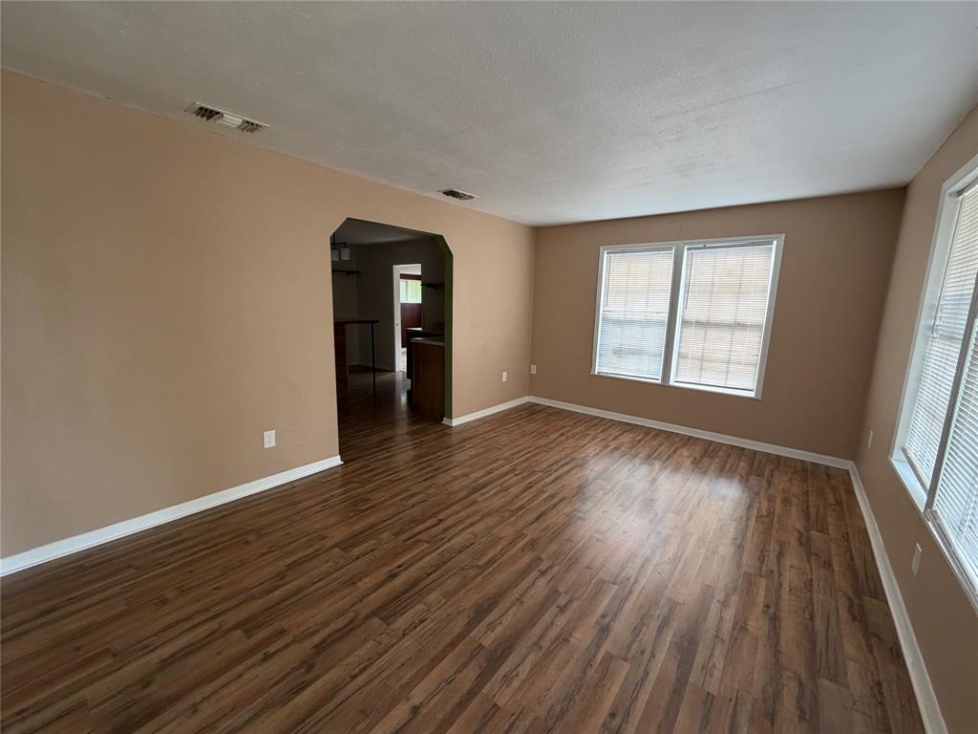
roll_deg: -1.7
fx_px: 396
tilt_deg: -9.3
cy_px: 367
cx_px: 489
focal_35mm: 14
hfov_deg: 102.1
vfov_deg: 85.7
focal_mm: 2.22
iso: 250
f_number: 2.2
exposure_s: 1/121
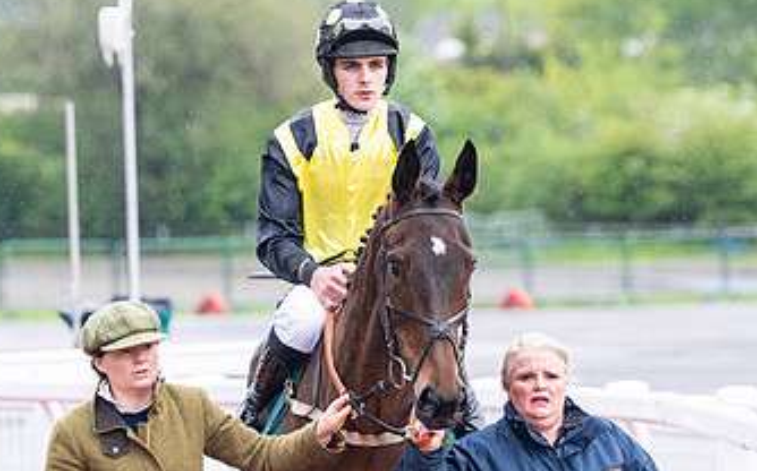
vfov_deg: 2.4
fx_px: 11129
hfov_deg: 3.9
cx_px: 557
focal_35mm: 540
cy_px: 413
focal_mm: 230
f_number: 5
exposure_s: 1/500
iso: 1000
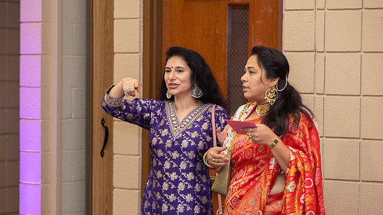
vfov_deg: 9.1
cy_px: 129
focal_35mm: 133
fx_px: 1351
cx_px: 176
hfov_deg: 16.1
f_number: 3.5
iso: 1000
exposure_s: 1/160
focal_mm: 115
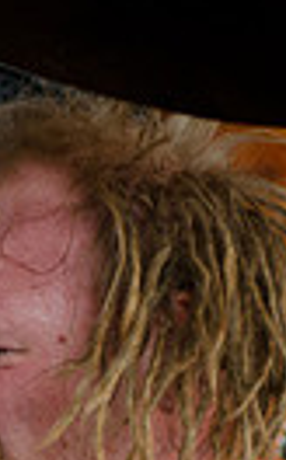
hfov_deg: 3.1
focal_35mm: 417
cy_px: 565
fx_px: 5223
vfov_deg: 5.0
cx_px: -91
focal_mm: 62
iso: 200
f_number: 2.8
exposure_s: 1/200
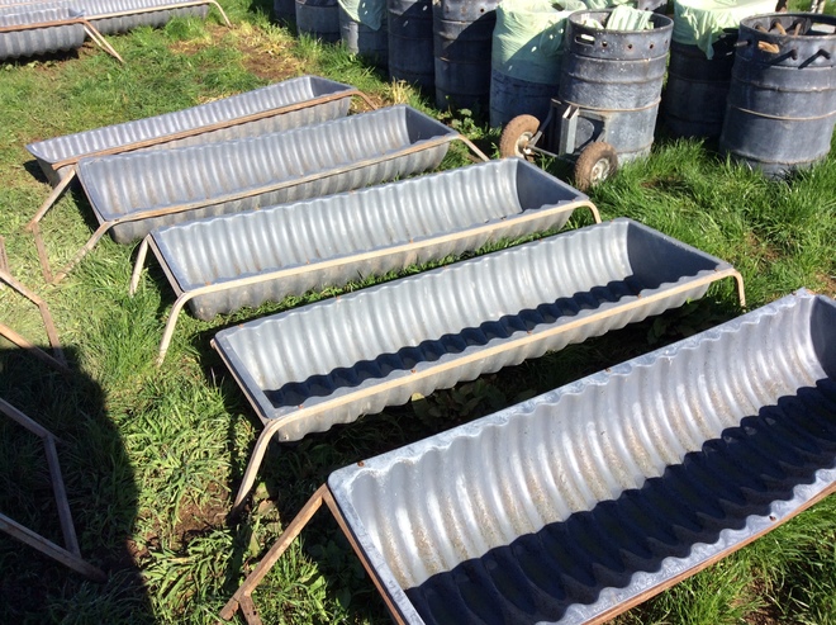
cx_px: 418
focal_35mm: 32
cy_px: 312
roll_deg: -0.3
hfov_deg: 56.9
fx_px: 772
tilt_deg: -33.5
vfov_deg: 44.1
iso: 32
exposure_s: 1/1021
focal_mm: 3.3
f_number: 2.4
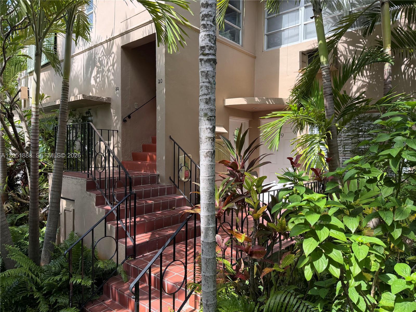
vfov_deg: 56.8
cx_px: 208
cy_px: 156
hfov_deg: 71.6
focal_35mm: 24
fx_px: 288
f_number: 1.78
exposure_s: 1/888
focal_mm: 6.76
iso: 100
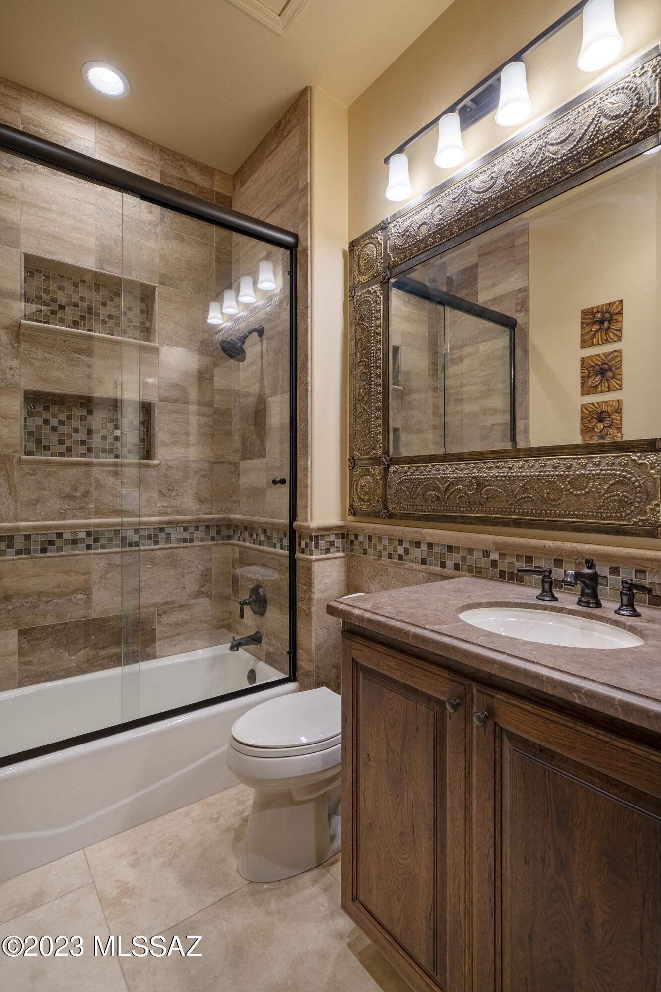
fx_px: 441
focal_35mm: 16
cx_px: 330
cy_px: 496
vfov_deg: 96.8
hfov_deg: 73.7
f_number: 9
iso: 200
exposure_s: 1/60
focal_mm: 16
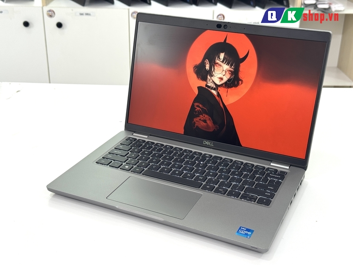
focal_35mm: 48
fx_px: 489
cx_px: 176
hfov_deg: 39.7
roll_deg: -0.2
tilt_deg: -24.3
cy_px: 132
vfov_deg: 30.3
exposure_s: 1/100
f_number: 1.78
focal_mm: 6.76
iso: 64
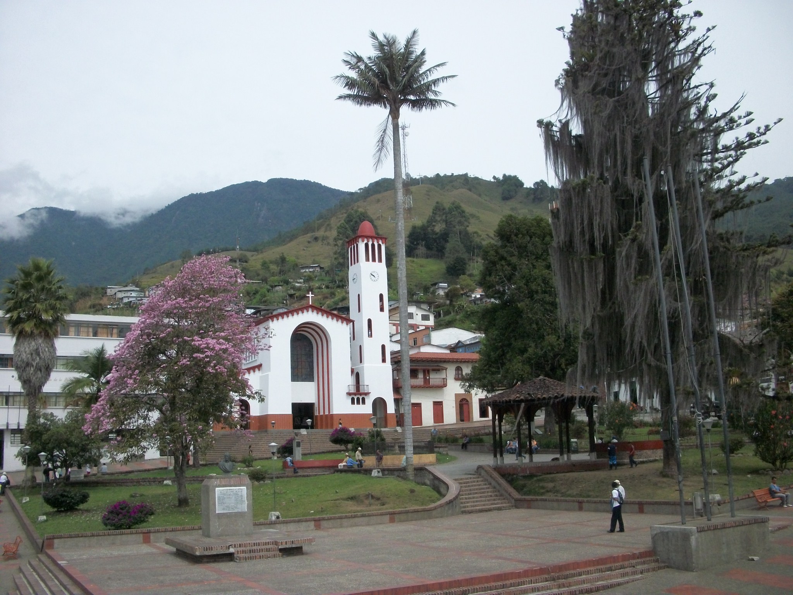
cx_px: 396
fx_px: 802
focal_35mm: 35
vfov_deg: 40.7
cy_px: 298
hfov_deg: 52.6
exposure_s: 1/500
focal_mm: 6.3
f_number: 8.8
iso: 200
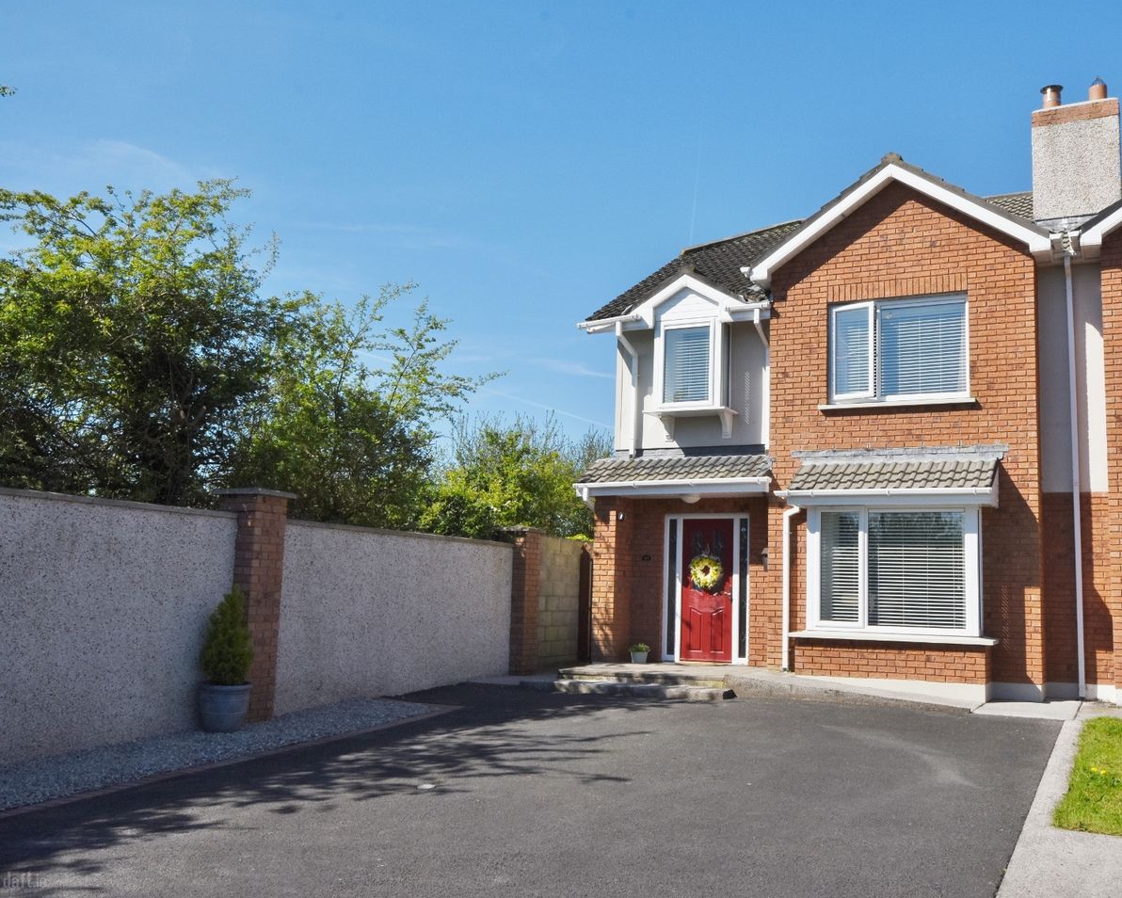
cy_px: 447
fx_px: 1129
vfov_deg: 43.4
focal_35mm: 34
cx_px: 640
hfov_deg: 52.7
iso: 400
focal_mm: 20
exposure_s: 1/800
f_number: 14
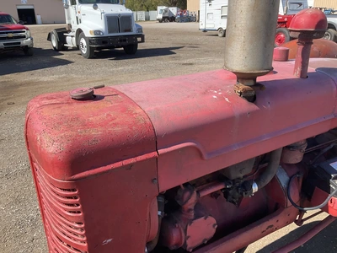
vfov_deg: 48.2
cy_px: 126
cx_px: 168
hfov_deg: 61.7
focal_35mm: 29
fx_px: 282
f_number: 1.8
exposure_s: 1/683
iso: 25
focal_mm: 3
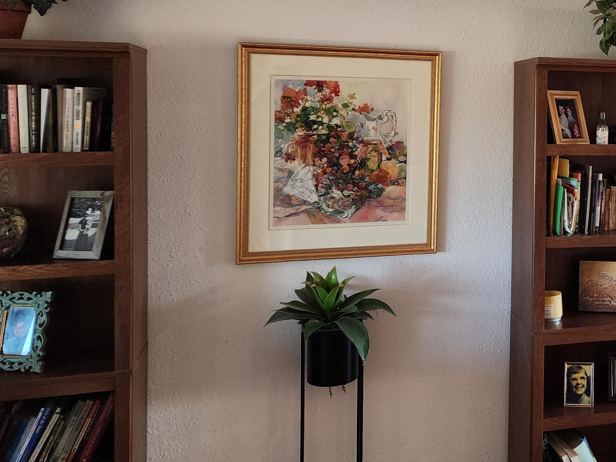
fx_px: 783
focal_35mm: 44
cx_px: 548
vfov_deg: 32.3
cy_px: 121
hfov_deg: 40.0
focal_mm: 6.4
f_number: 1.8
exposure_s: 1/120
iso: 160
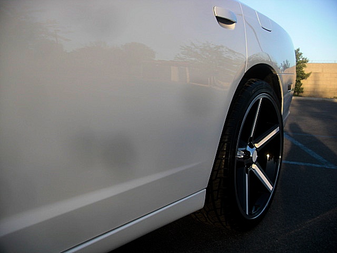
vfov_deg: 39.7
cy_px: 126
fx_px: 350
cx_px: 168
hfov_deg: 51.4
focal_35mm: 36
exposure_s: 1/250
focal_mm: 6.3
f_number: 2.8
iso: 50
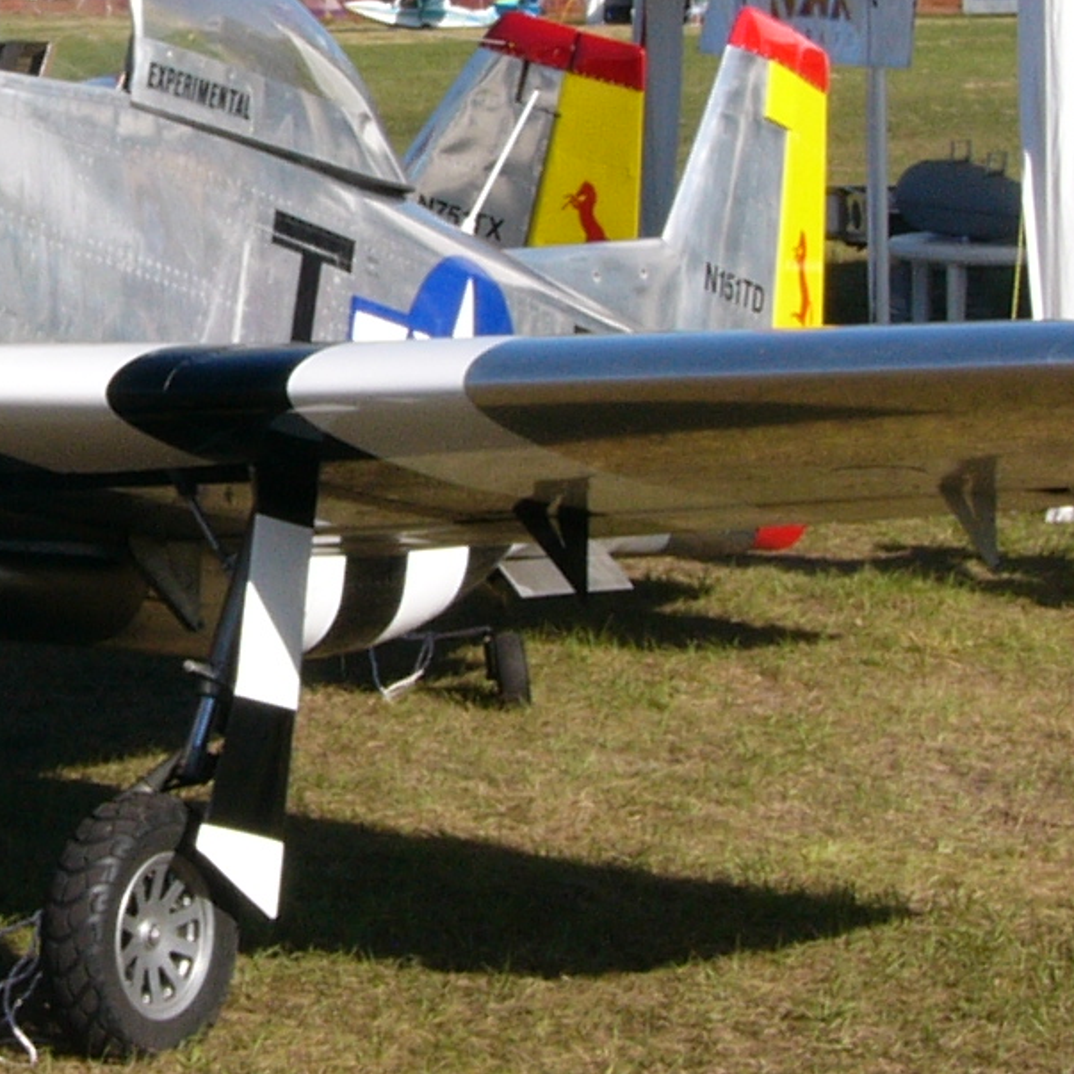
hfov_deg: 14.6
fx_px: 4037
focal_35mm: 115
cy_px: 310
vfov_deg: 15.1
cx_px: -267
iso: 50
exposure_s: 1/125
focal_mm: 6.5
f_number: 2.8
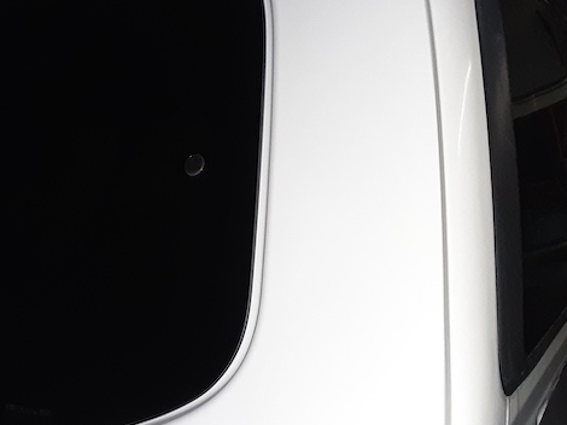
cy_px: 216
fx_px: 753
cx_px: 245
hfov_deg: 41.2
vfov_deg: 31.5
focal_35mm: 46
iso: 1000
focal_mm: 2.91
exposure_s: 1/15
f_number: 1.9
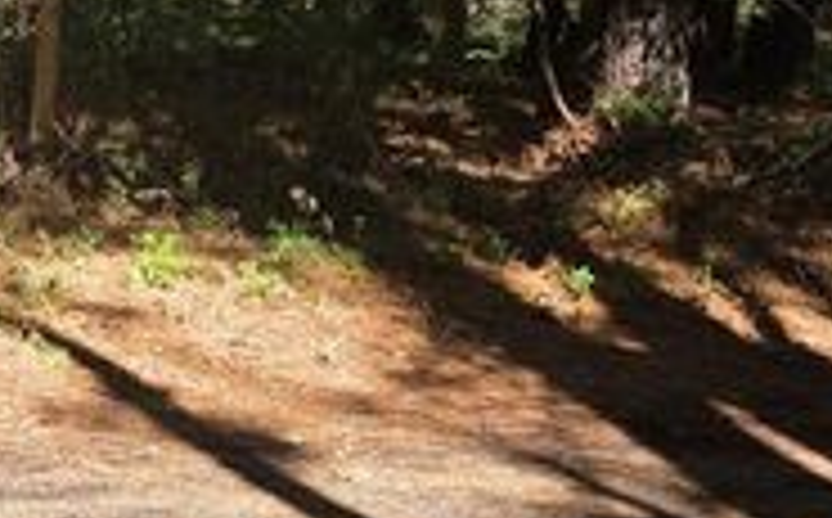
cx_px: -153
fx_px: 1494
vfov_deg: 19.1
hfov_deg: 27.5
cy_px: -7
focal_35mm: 66
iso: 80
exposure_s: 1/1215
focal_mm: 6.3
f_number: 1.7
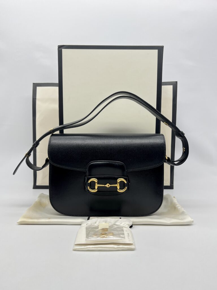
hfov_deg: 53.1
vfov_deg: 67.3
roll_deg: -0.7
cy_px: 145
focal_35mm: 26
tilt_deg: -5.2
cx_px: 108
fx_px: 217
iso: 32
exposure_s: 1/105
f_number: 1.5
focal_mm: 5.7
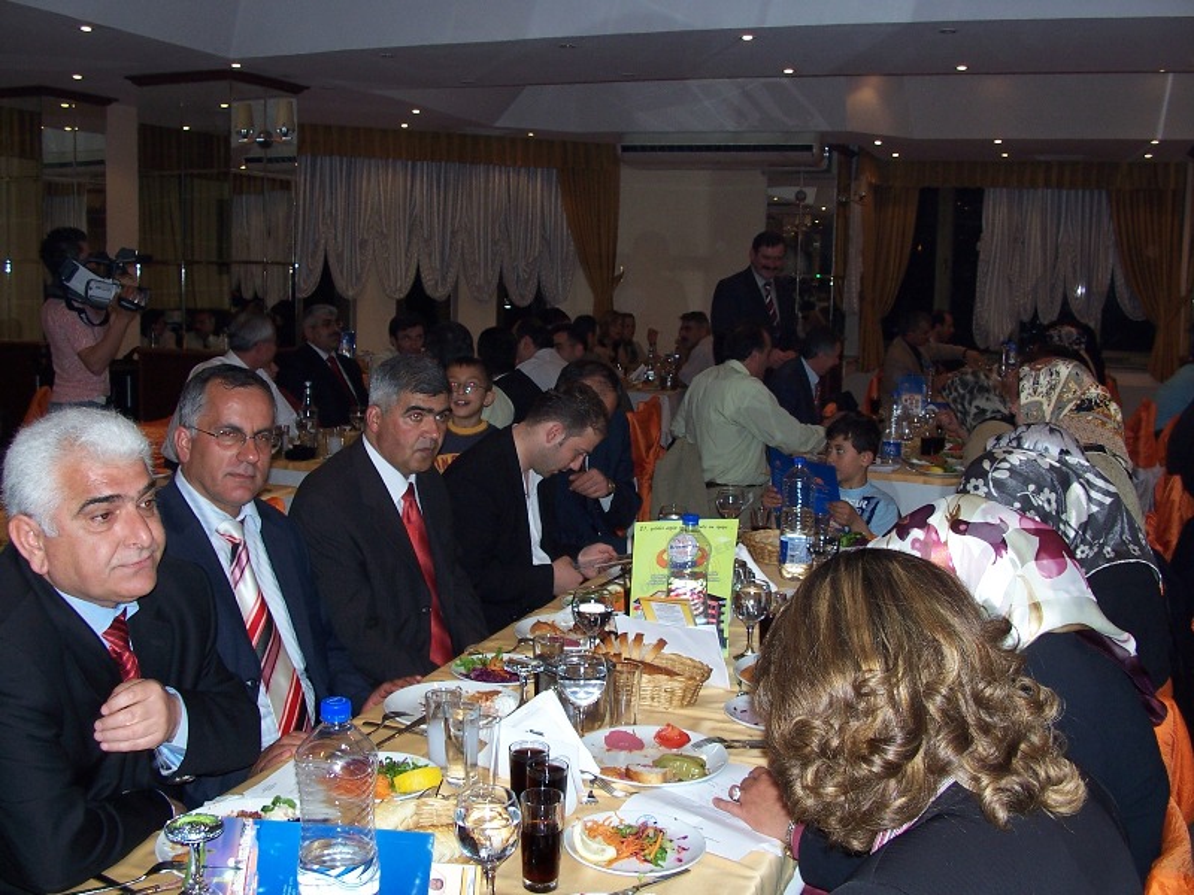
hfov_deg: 52.6
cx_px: 597
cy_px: 448
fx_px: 1207
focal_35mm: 35
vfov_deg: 40.7
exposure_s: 1/60
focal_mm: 6
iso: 80
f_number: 2.8
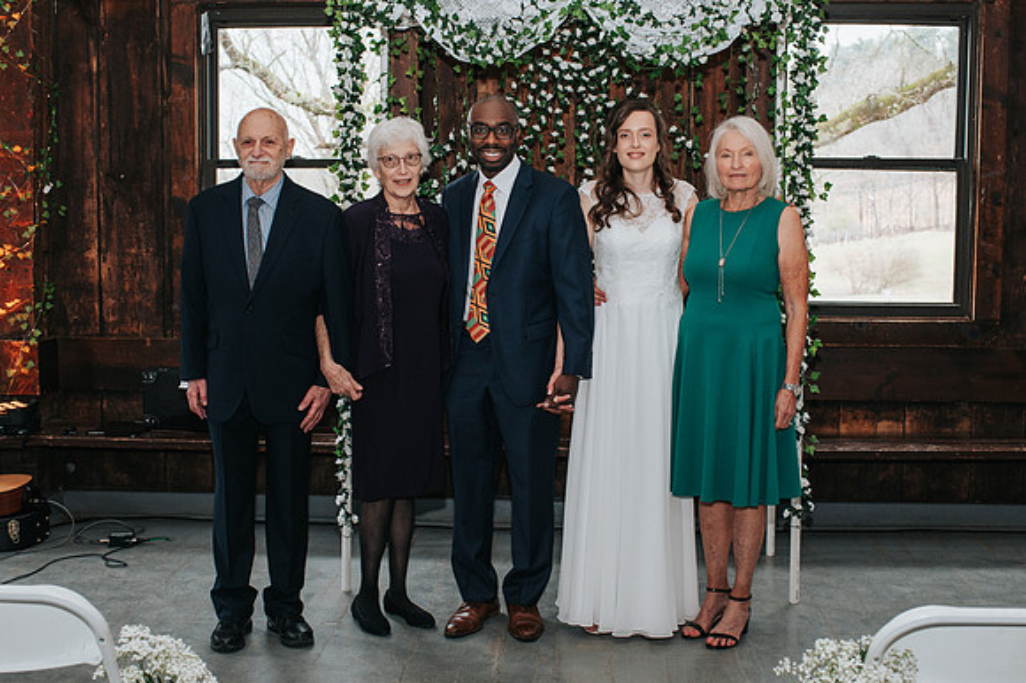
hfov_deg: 43.7
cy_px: 335
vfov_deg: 29.9
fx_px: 1280
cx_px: 497
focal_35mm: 45
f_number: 4.5
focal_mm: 35
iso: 1000
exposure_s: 1/200
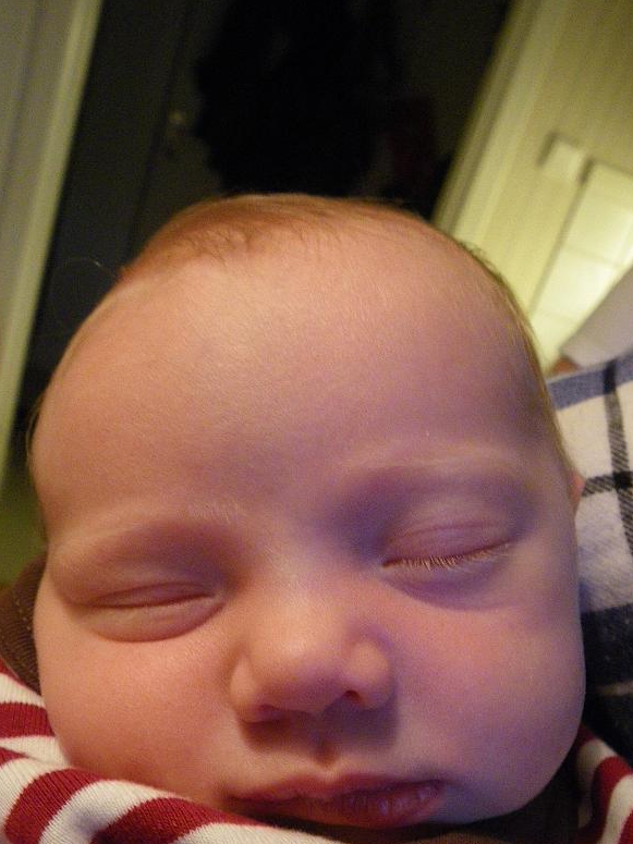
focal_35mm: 37
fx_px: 902
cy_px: 537
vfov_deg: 49.6
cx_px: 325
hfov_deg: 38.7
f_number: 3.5
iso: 400
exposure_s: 1/15
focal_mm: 5
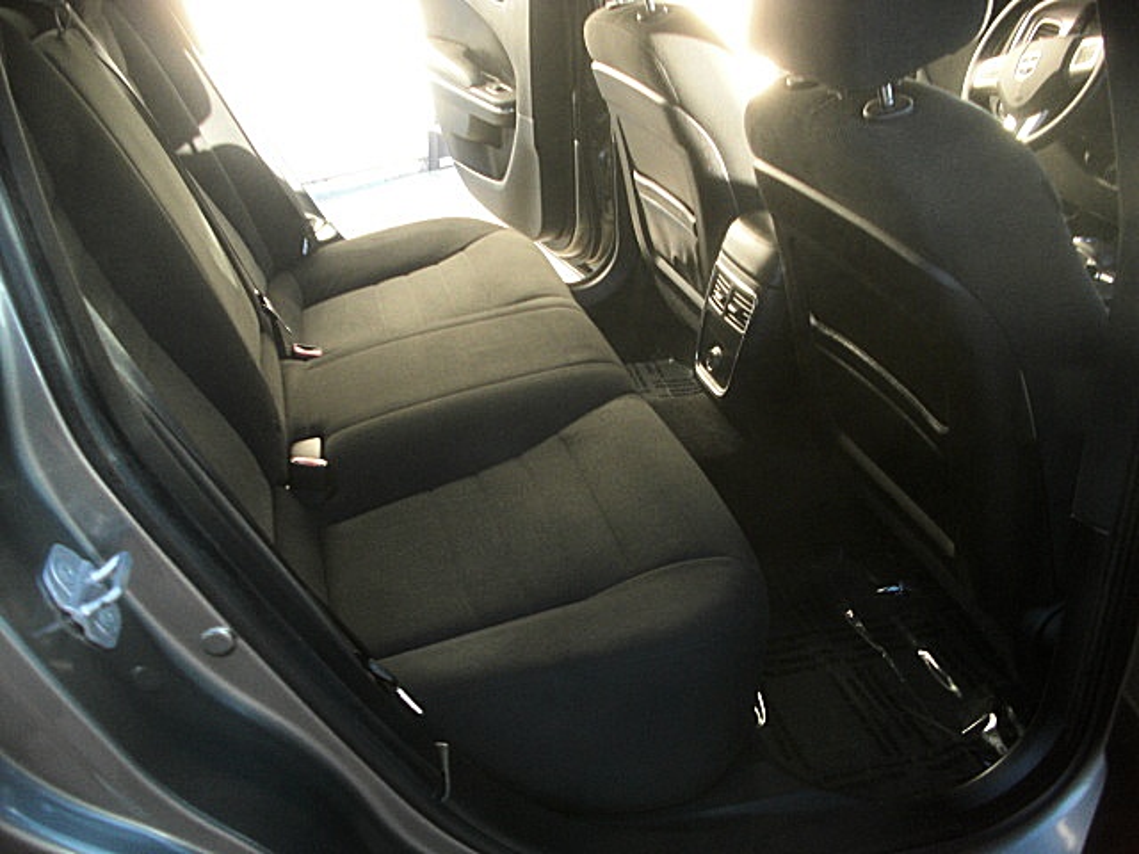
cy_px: 427
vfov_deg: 39.7
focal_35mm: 36
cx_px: 570
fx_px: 1185
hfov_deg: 51.4
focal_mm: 6.3
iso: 200
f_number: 2.8
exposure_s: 1/100
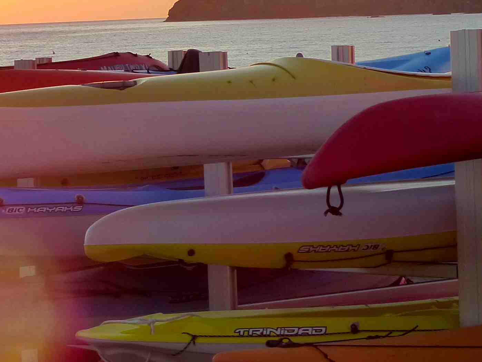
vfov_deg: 9.8
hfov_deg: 12.7
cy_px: 164
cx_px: -105
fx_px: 2116
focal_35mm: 152
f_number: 3.2
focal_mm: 9.1
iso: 200
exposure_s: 1/640
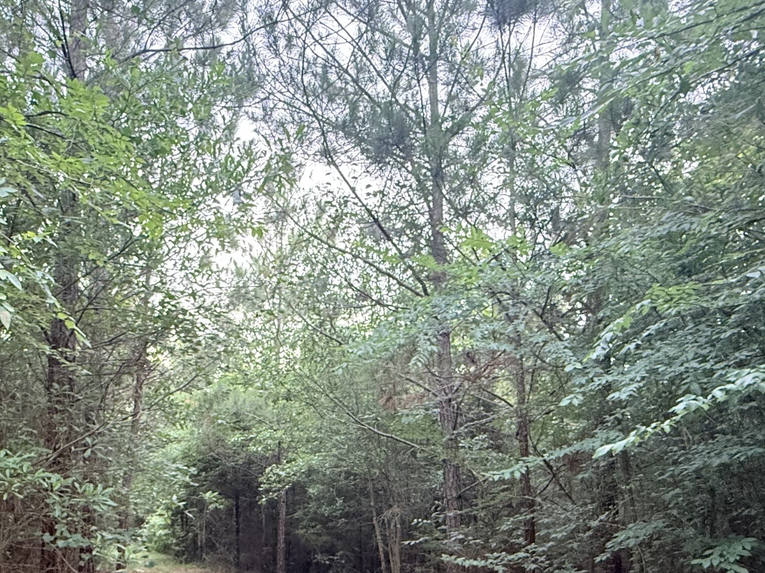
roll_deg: -2.2
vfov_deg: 41.7
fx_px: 707
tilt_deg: +3.3
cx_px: 266
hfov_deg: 55.8
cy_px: 479
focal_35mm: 32
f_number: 2.2
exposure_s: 1/60
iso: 400
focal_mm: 2.22
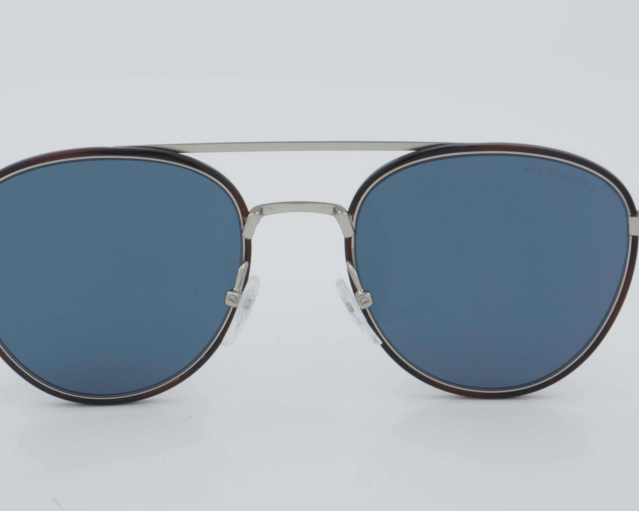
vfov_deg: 18.1
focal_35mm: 85
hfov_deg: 22.5
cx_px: 301
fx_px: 1608
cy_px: 255
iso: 100
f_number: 32
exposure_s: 1/4
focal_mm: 50
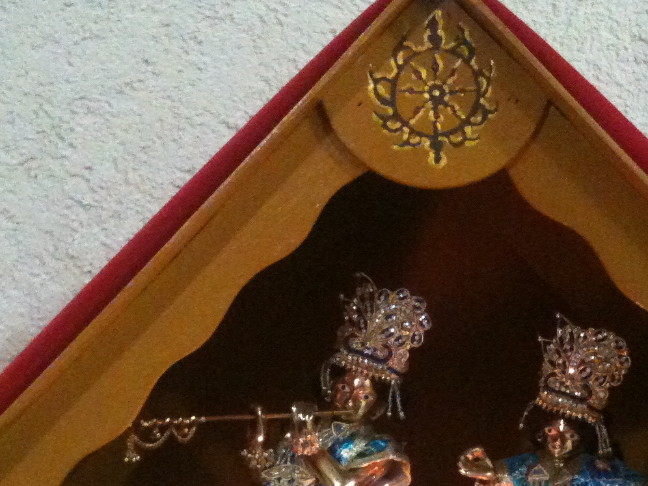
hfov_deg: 27.0
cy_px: 407
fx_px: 1348
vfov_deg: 20.2
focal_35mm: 72
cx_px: 401
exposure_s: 1/10
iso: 640
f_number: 2.8
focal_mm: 3.85
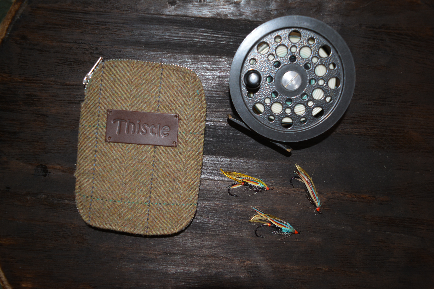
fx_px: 325
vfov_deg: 47.9
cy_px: 144
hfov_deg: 67.4
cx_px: 217
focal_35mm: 27
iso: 360
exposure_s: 1/30
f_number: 3.5
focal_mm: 18
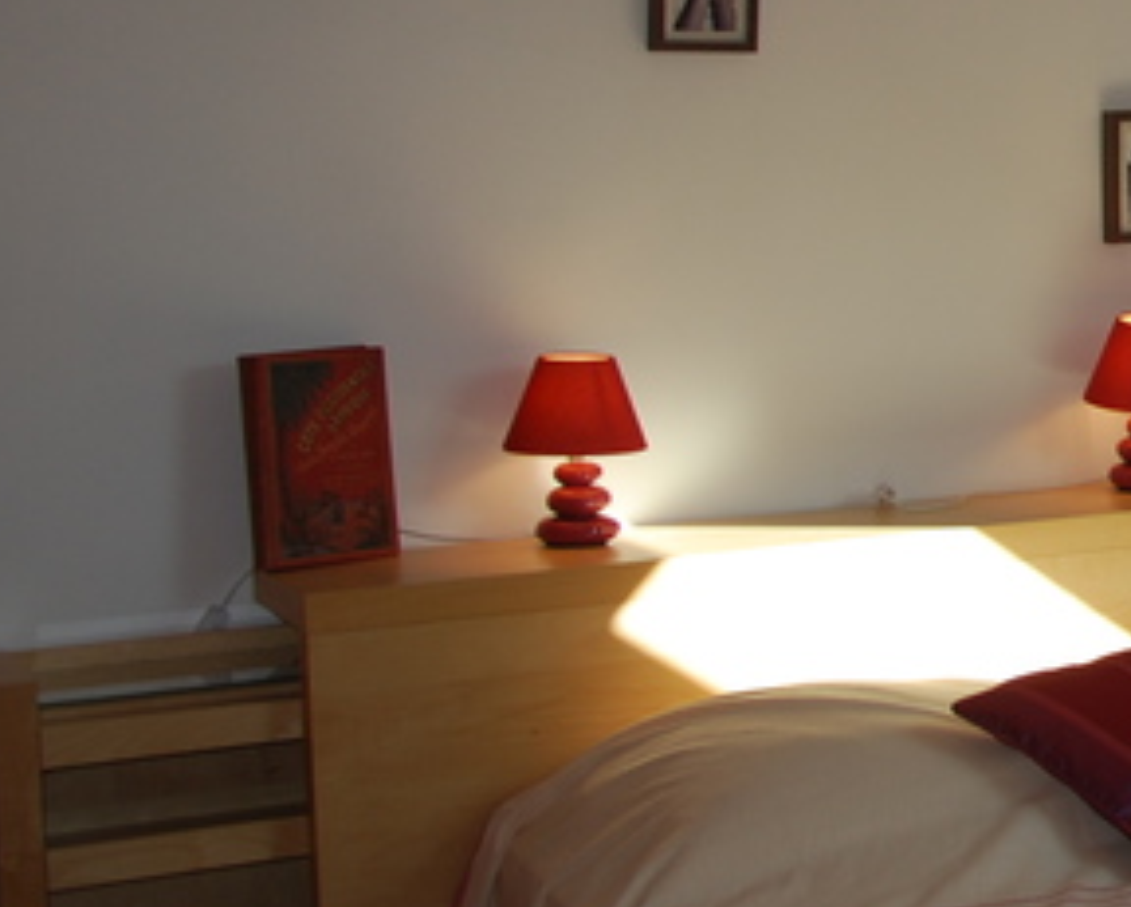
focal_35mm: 88
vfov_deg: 17.3
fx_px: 2949
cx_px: 1712
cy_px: 143
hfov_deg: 19.0
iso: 100
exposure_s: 1/125
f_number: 3.5
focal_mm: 18
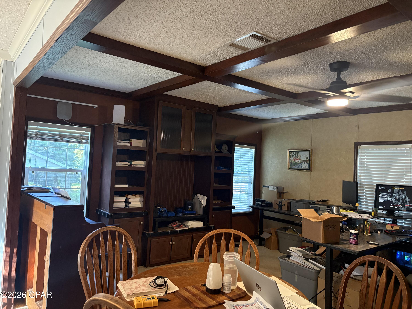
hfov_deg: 67.3
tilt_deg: +1.7
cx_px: 206
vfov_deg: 53.1
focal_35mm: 26
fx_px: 309
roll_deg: -1.8
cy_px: 154
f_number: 1.6
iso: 400
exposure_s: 1/60
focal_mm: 5.96
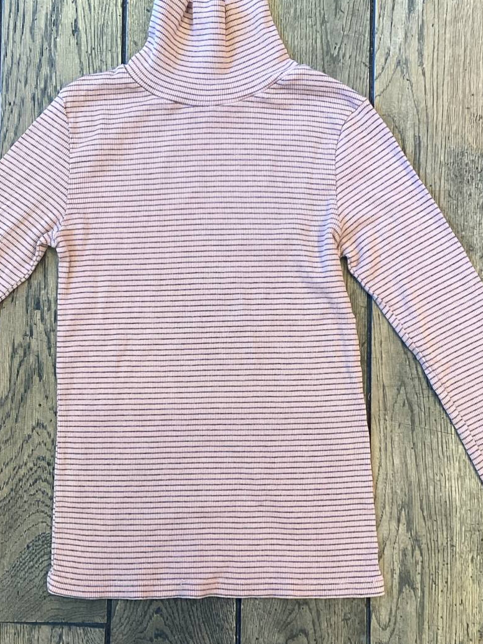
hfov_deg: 28.5
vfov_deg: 37.5
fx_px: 949
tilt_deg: -86.0
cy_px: 314
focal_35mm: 51
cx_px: 212
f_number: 2.4
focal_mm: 3.3
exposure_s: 1/50
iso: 64
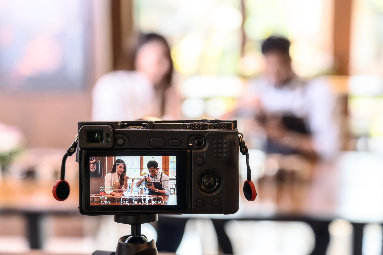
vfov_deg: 21.6
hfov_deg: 31.9
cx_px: 192
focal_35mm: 63
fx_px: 670
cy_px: 128
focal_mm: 63
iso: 640
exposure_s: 1/60
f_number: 4
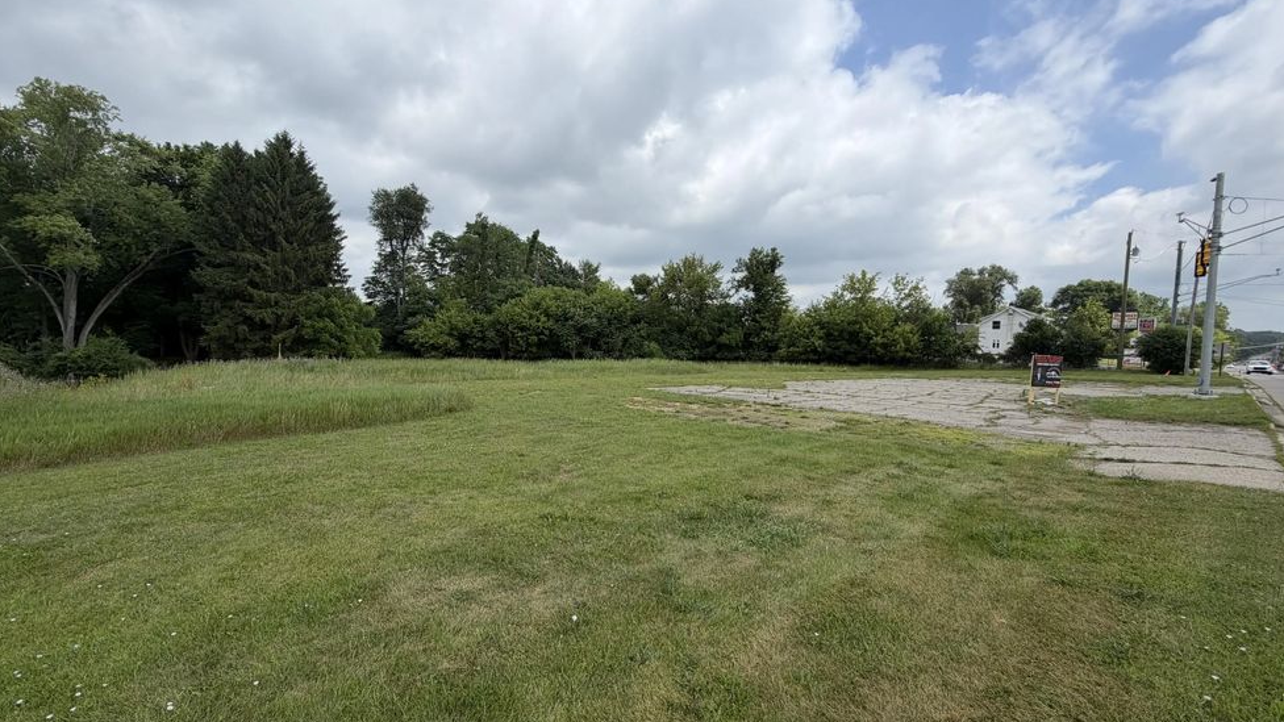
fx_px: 545
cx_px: 624
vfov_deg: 67.1
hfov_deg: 99.3
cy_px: 370
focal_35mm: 16
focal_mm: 2.22
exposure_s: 1/1001
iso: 20
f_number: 2.2
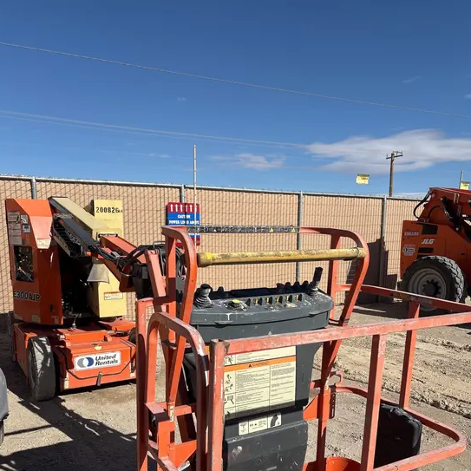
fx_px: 477
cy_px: 314
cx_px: 234
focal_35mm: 31
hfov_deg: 52.5
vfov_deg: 51.5
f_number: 1.6
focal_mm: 5.96
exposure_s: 1/6329
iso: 50
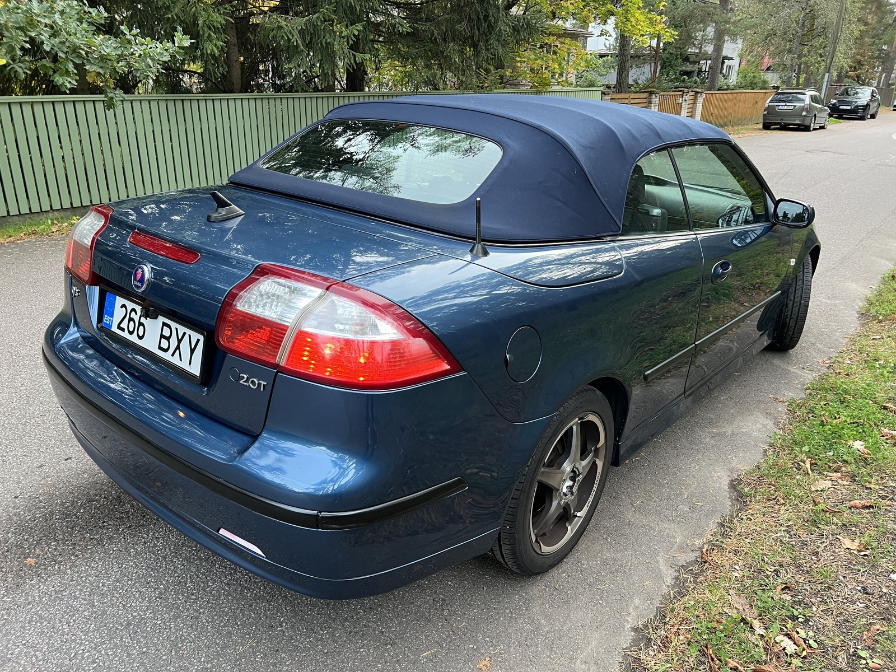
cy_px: 336
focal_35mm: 26
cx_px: 448
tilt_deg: -21.4
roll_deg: -1.4
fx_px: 673
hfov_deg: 67.3
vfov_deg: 53.1
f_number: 1.5
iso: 125
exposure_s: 1/78
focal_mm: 5.7
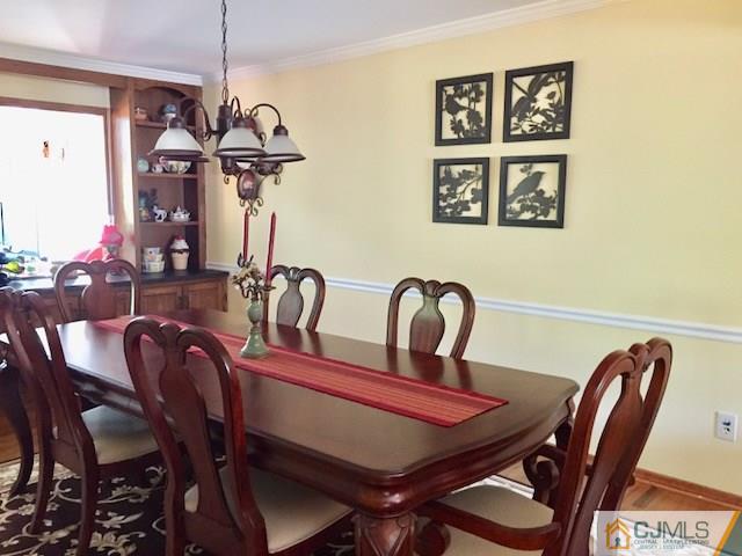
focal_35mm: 29
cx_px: 371
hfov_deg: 61.7
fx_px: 622
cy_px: 278
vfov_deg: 48.2
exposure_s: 1/15
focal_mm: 4.15
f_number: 2.2
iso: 250
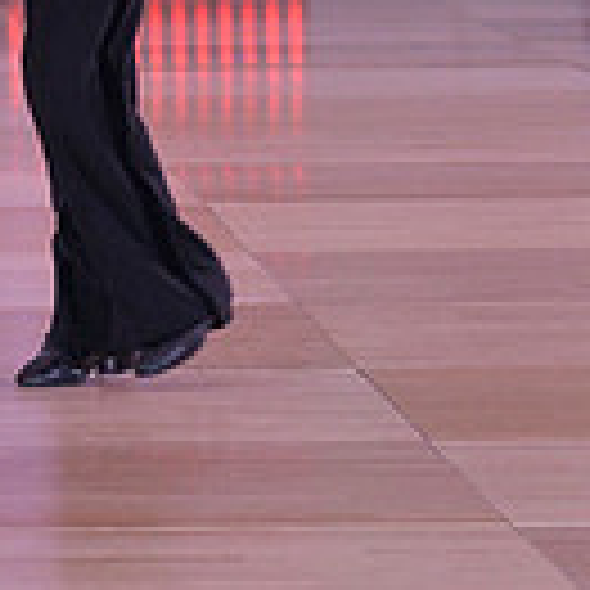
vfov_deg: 3.4
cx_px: -236
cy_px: -432
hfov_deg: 3.4
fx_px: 9815
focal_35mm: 509
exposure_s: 1/250
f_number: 7.1
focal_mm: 135
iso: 2000
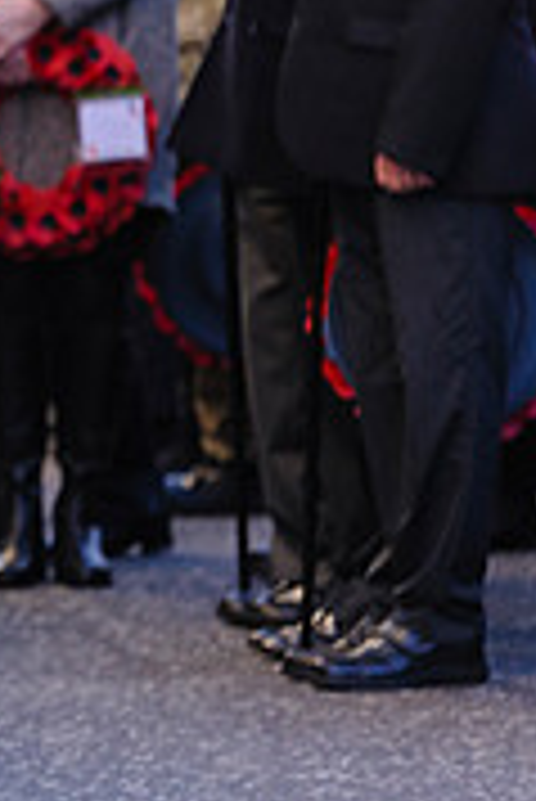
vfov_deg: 4.0
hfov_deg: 2.6
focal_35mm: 521
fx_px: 11612
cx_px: -563
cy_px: 68
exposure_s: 1/500
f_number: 4.5
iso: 800
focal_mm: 160
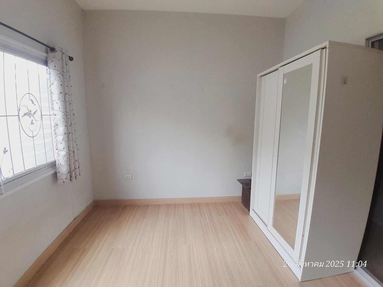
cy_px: 144
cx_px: 192
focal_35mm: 17
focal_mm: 1.46
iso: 50
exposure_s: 1/50
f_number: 2.2
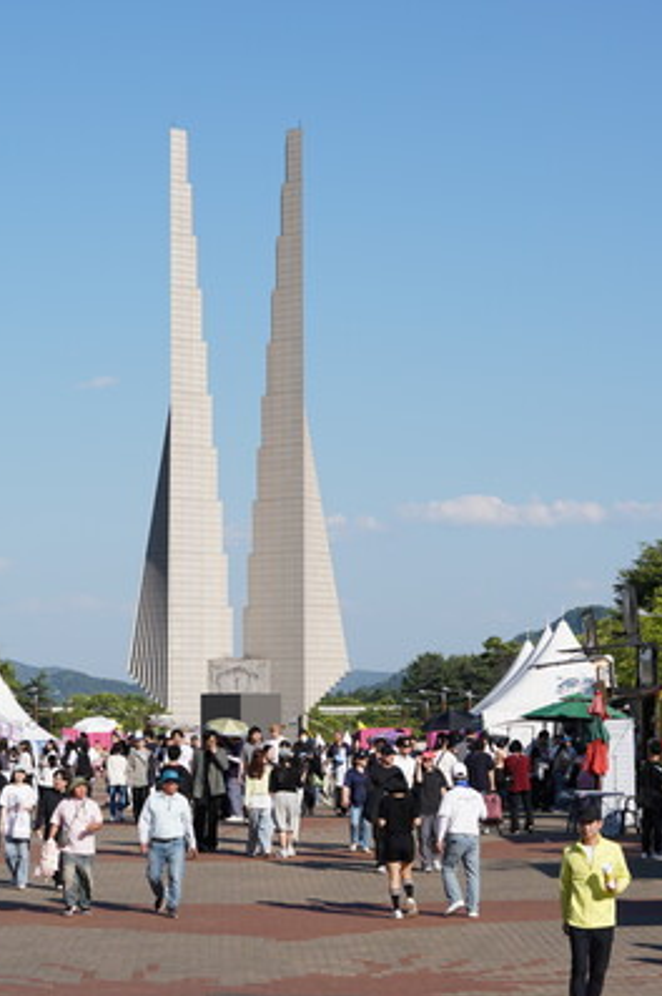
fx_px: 2929
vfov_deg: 19.3
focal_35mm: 106
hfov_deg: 12.9
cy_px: 498
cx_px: 231
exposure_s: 1/640
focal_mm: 70
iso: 100
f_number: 5.6
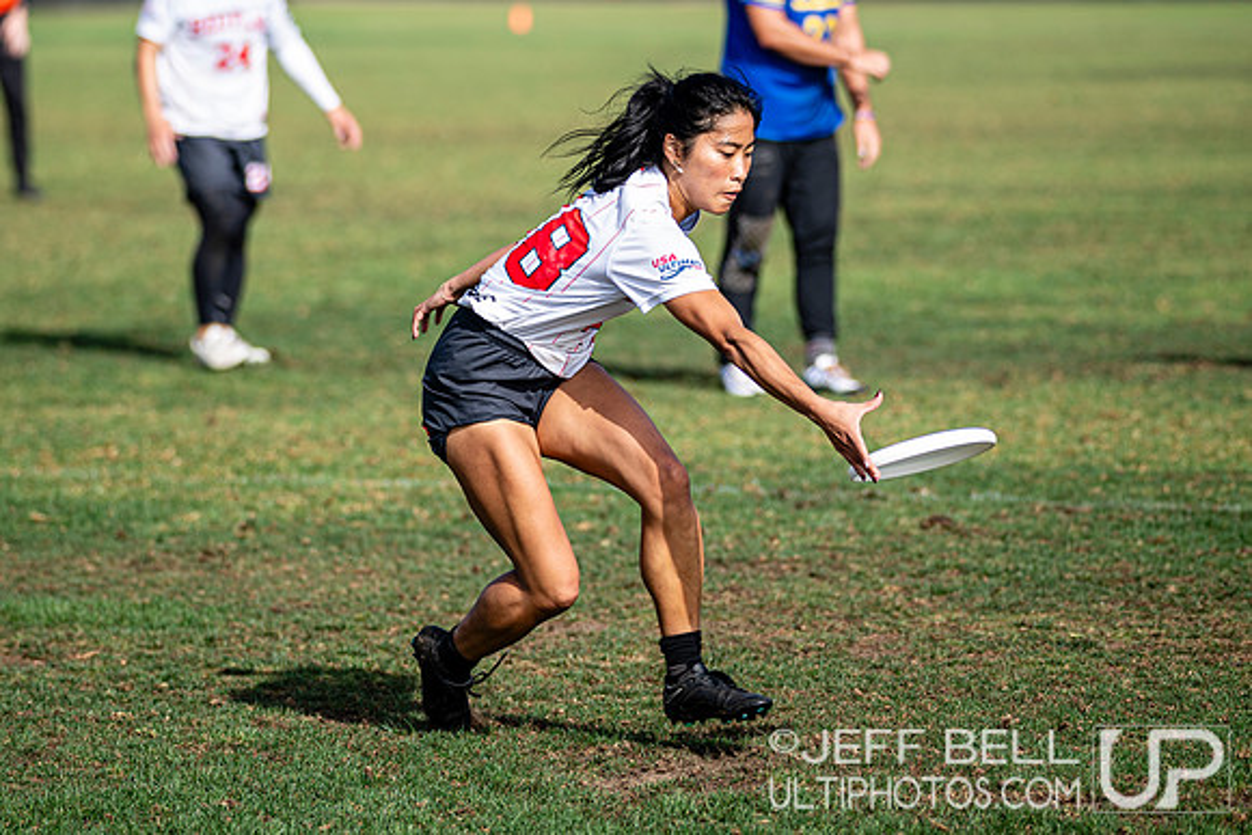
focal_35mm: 212
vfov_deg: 6.5
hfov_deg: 9.7
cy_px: 332
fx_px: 7362
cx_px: 591
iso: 100
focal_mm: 155
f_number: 3.2
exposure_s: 1/1250
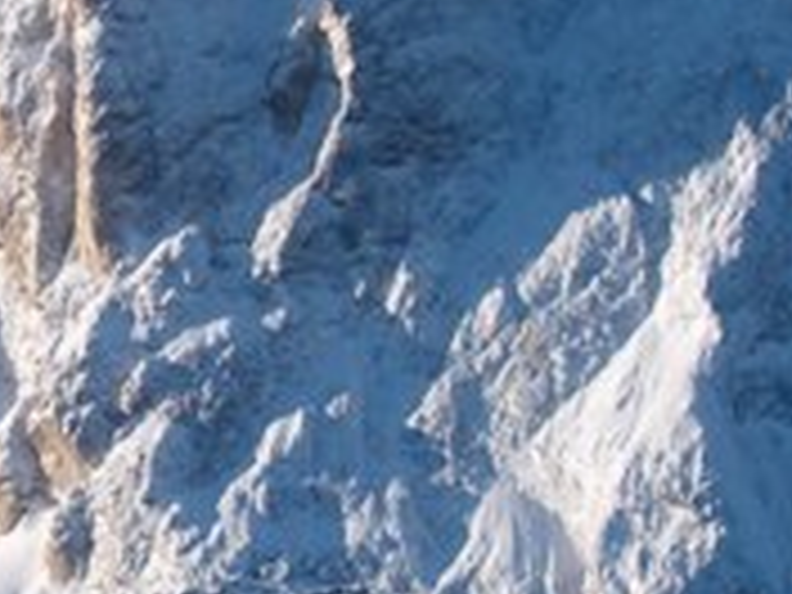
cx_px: -140
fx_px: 4805
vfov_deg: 7.1
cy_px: 140
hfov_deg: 9.3
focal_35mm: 210
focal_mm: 6.3
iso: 64
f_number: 3.5
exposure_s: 1/545
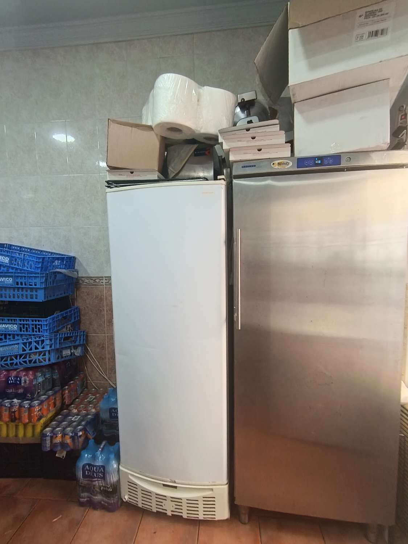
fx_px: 267
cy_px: 272
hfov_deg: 74.7
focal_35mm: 17
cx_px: 204
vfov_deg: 91.0
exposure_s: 1/50
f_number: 2.2
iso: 219
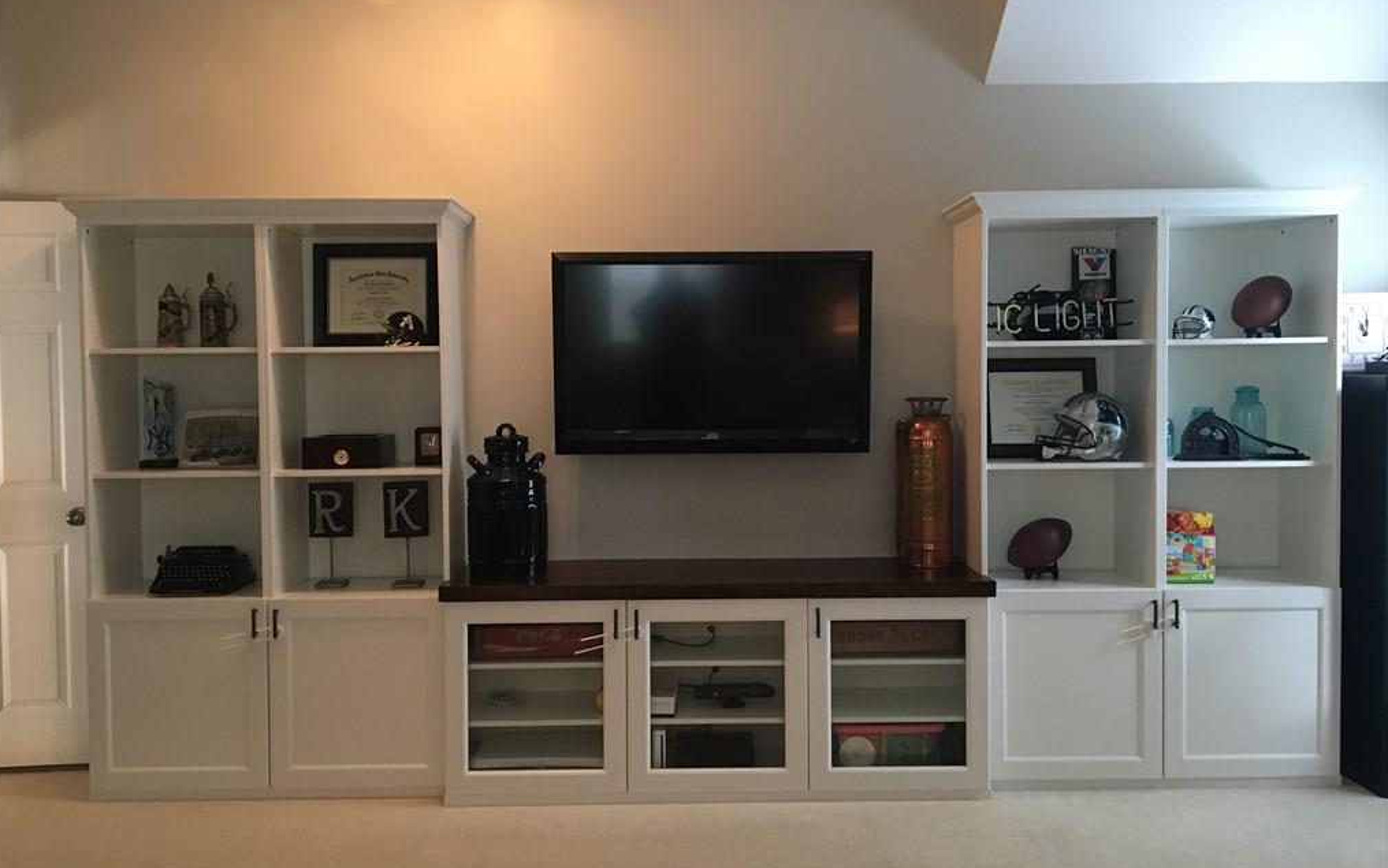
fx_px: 1173
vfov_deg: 40.6
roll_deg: +1.0
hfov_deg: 61.2
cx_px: 691
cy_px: 424
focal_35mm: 31
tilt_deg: -1.2
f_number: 2.2
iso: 160
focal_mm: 4.15
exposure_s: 1/30
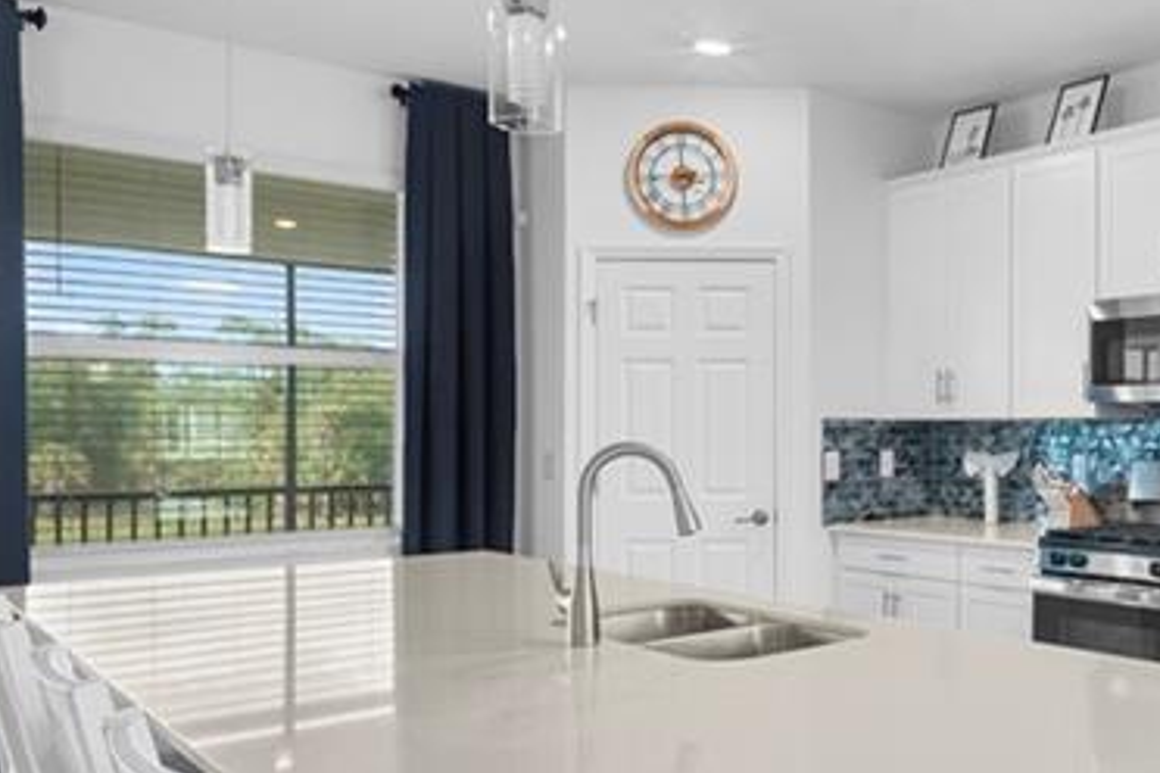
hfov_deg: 51.3
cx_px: 1020
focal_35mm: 33
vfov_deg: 39.9
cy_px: 447
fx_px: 1063
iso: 2000
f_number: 11
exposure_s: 1/5
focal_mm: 12
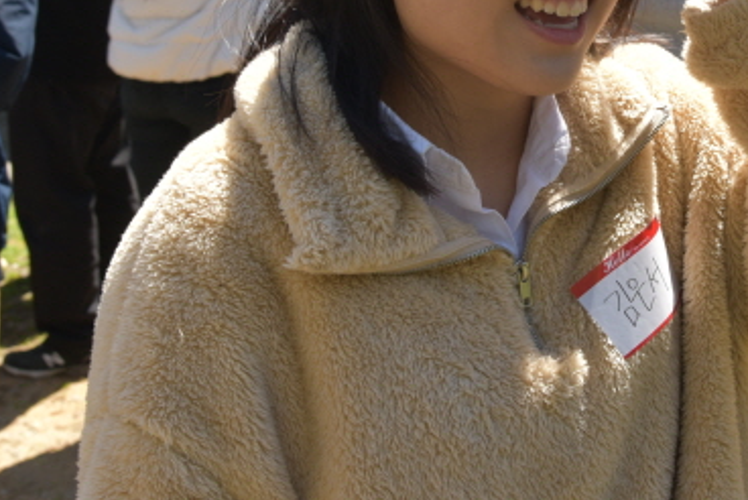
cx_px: 636
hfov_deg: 26.0
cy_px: 16
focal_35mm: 76
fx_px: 1580
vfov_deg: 17.6
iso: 320
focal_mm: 35
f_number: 8
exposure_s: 1/250
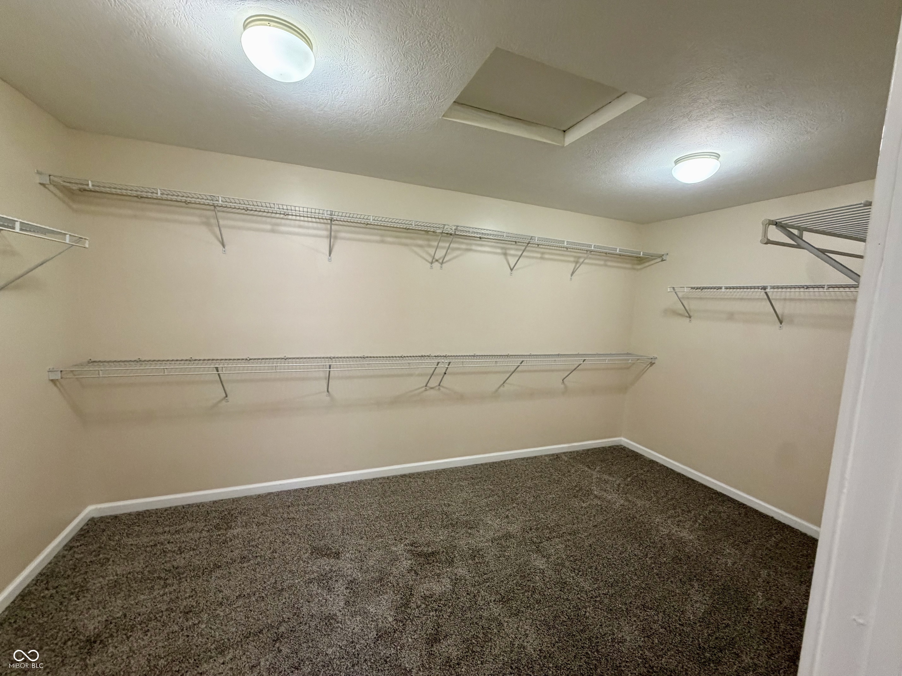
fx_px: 365
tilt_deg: -5.8
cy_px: 338
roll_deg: -2.1
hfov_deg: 102.1
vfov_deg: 85.7
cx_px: 451
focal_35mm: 14
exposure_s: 1/60
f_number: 2.2
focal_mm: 2.22
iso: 320
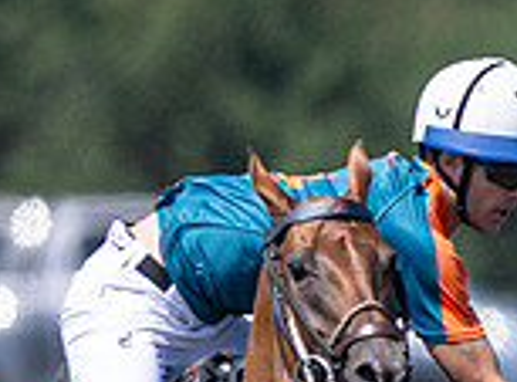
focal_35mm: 4178
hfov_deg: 0.5
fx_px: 62059
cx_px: 1190
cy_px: 792
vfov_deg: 0.4
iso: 200
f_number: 2.8
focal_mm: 400
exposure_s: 1/3200
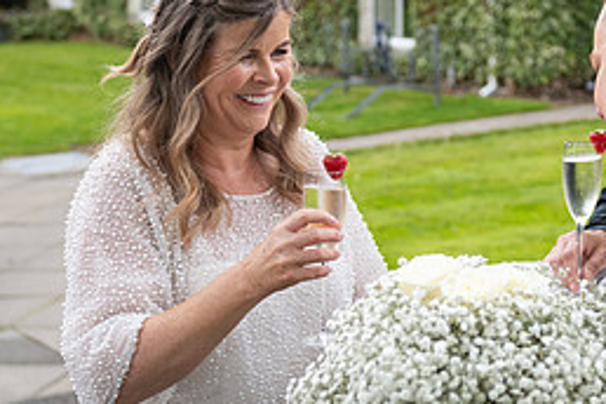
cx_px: 430
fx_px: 1700
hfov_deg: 20.1
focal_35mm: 101
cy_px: 215
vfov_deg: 13.6
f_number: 3.5
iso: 320
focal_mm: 45
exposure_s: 1/500
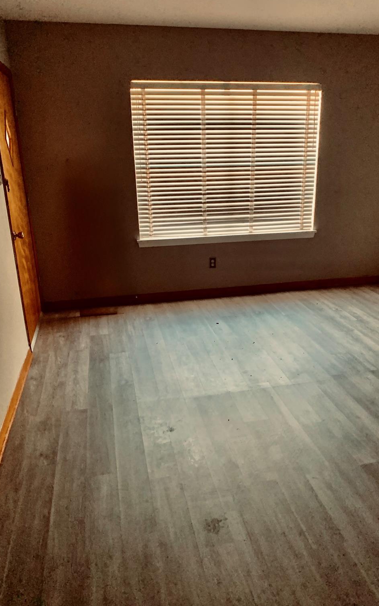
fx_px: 463
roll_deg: +0.9
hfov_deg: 44.4
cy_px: 305
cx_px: 219
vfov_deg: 66.5
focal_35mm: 28
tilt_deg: -17.3
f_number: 1.8
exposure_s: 1/46
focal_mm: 4.25
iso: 400
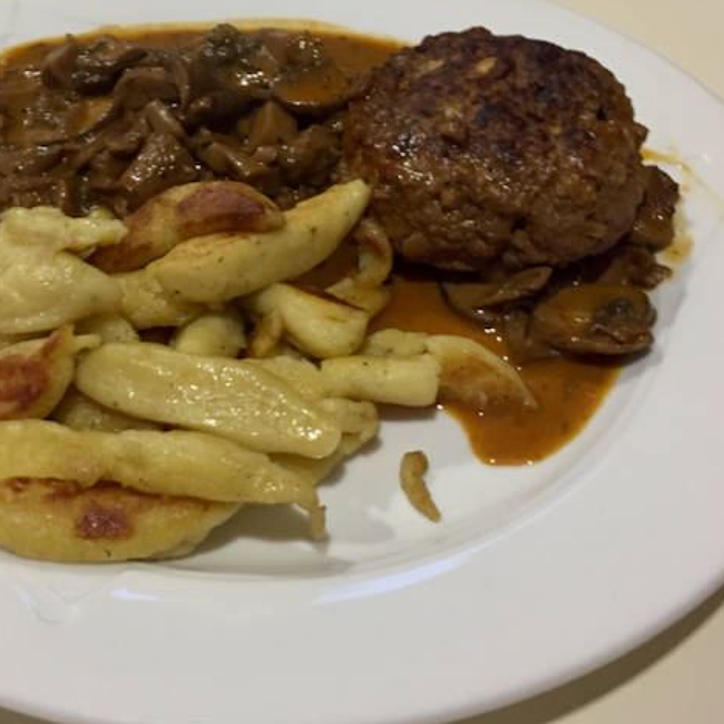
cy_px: 356
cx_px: 238
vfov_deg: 47.2
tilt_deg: -45.1
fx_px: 828
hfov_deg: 46.4
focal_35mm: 35
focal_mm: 4.15
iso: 200
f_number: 2.2
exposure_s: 1/33
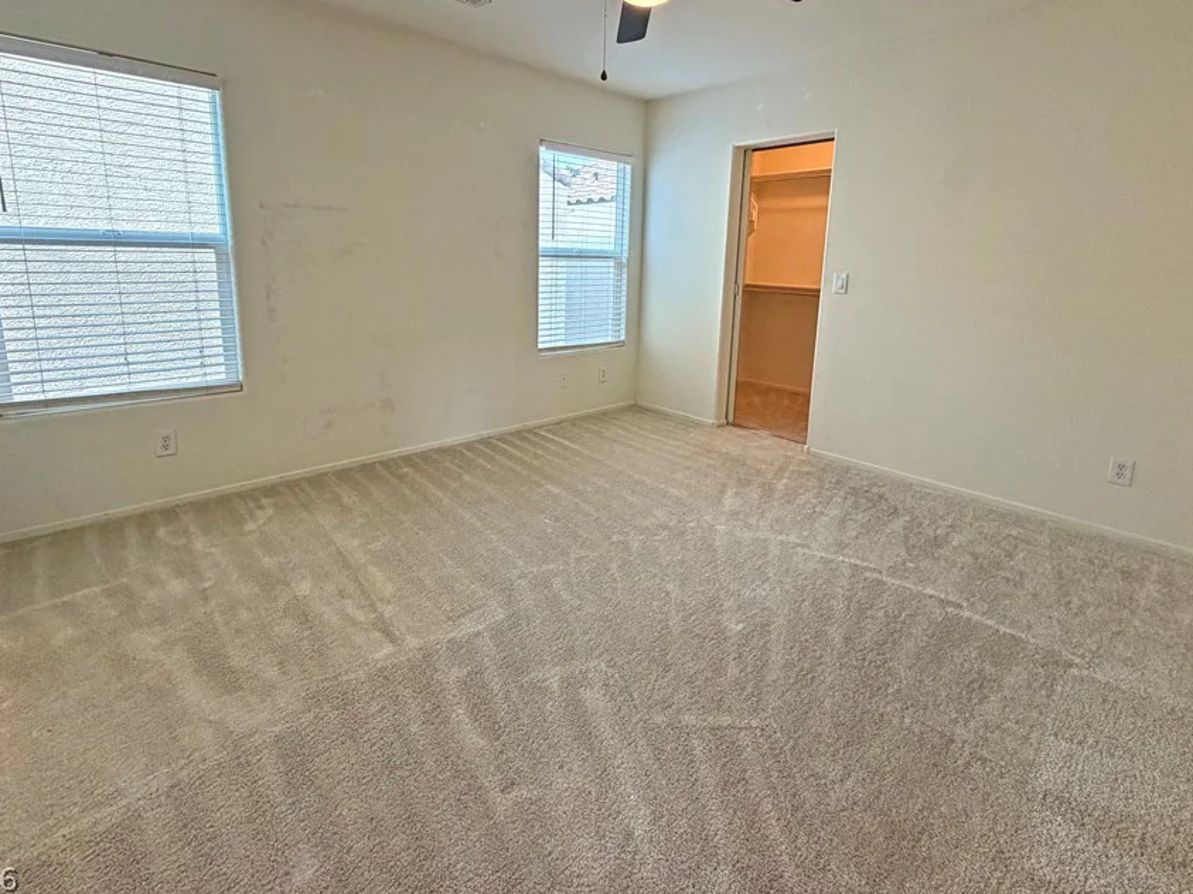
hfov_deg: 91.0
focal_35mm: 17
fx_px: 586
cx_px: 587
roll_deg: -0.8
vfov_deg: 73.9
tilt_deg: -9.6
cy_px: 359
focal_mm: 2.22
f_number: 2.2
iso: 200
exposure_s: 1/120
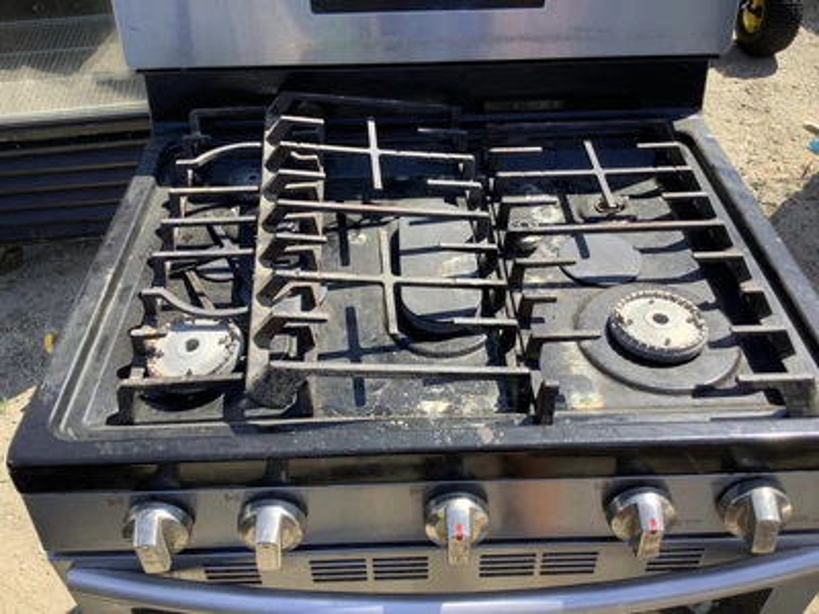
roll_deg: -1.1
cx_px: 410
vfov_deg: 45.4
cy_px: 307
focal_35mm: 31
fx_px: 733
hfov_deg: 58.4
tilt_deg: -41.8
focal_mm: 3.3
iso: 25
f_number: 2.4
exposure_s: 1/473
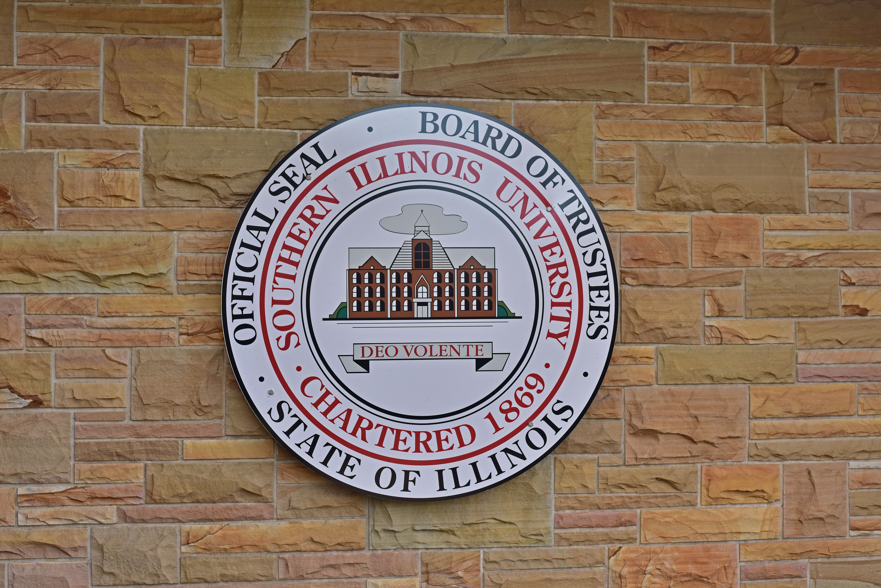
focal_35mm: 50
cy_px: 294
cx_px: 440
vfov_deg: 27.0
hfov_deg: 39.6
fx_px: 1224
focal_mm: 50
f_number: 7.1
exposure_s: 1/200
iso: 800
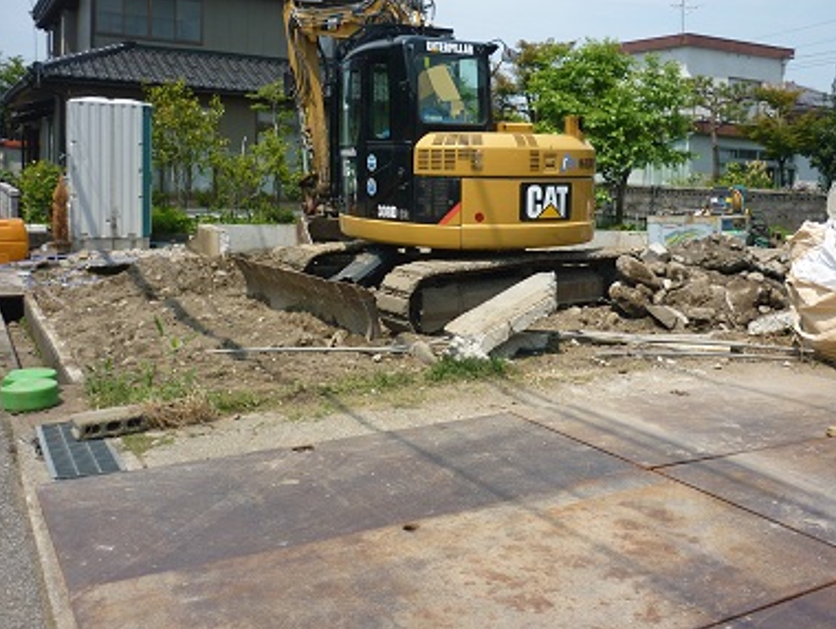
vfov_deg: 37.8
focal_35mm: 38
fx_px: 919
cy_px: 291
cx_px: 480
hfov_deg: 48.8
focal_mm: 5.5
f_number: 8
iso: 80
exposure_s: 1/160
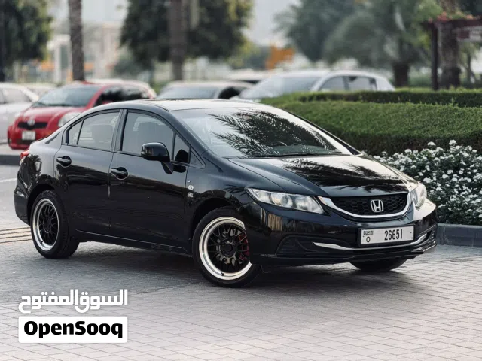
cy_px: 180
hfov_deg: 19.6
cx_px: 241
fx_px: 1392
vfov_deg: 14.8
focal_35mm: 100
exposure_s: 1/276
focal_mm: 16.89
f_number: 2.8
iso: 50
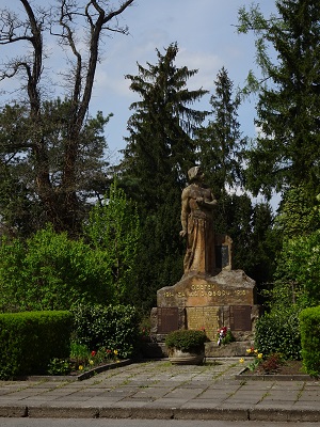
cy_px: 214
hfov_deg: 23.7
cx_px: 160
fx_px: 764
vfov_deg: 31.2
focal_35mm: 62
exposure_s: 1/800
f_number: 4.5
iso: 80
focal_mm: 10.59
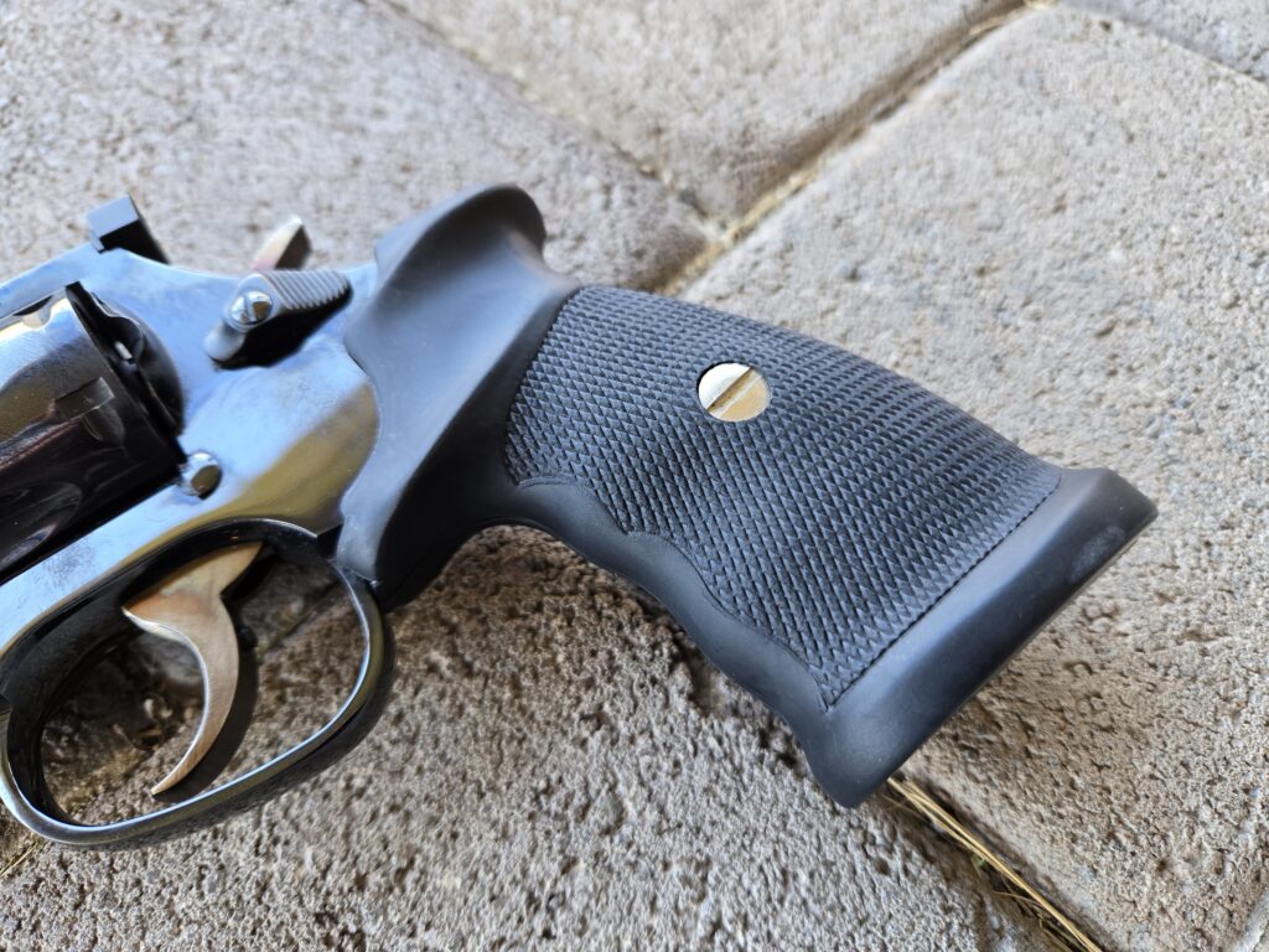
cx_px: 634
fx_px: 843
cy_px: 476
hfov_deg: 73.9
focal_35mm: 23
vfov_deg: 58.9
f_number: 1.8
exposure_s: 1/180
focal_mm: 5.4
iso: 125
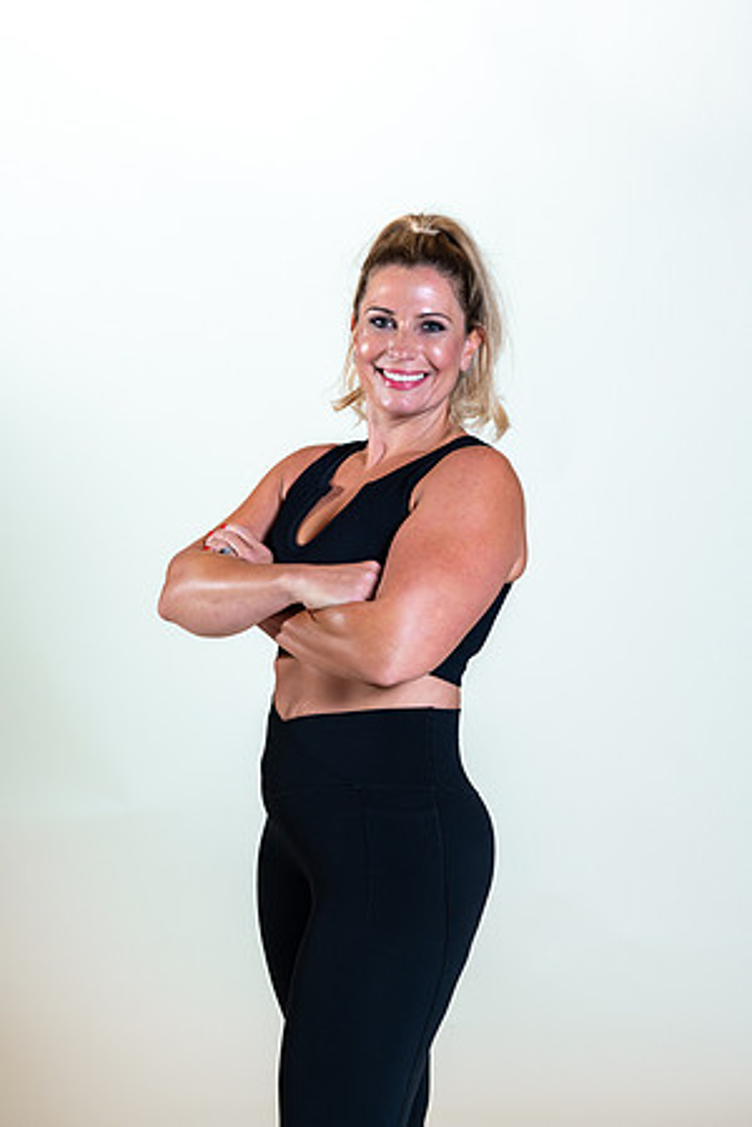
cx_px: 376
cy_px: 564
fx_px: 2663
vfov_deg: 23.9
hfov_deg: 16.1
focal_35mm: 85
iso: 320
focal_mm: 85
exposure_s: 1/160
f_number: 4
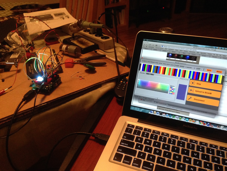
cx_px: 114
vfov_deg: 42.9
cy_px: 86
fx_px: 216
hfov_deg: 55.4
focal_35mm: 33
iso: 400
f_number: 2.4
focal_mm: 4.12
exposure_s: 1/15
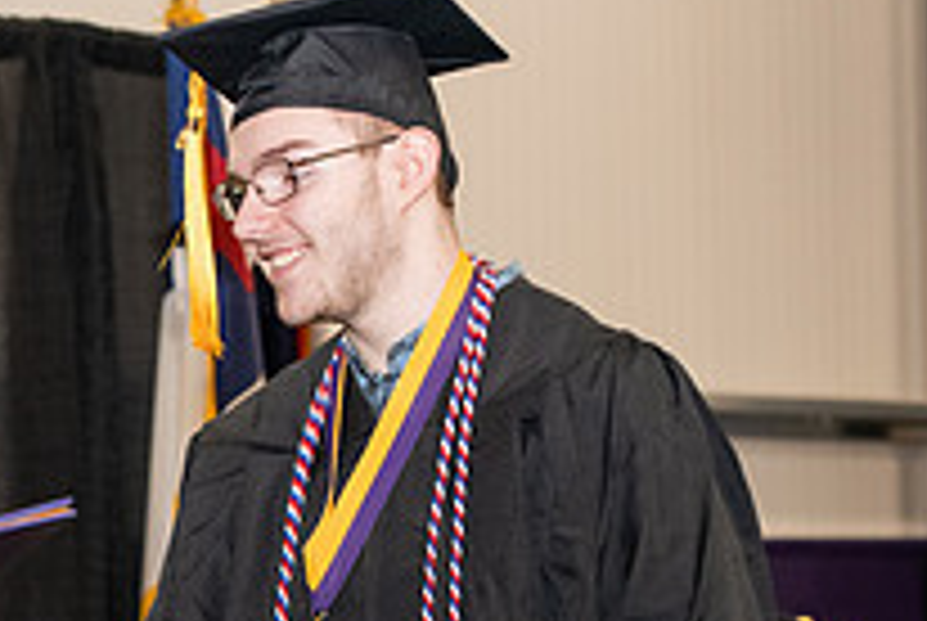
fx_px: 5080
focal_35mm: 197
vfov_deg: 7.0
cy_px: 515
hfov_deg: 10.3
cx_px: -58
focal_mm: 70
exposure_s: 1/200
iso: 2000
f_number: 5
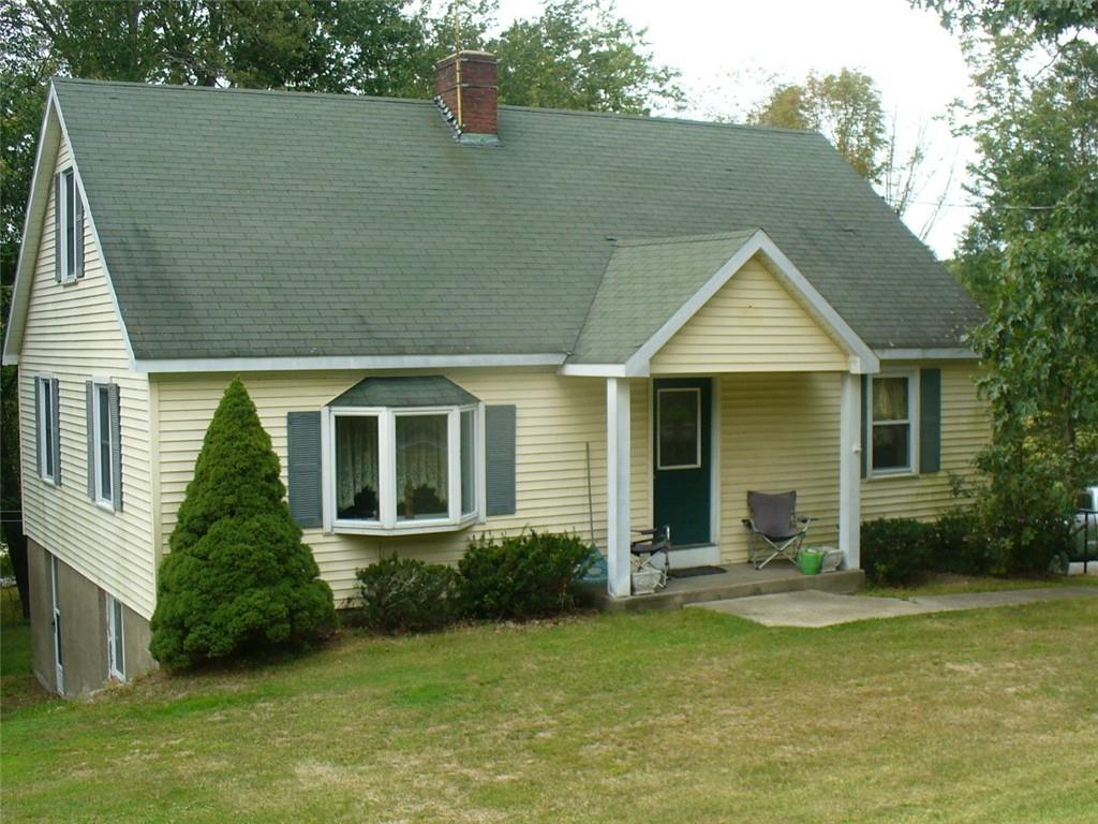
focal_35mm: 43
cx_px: 549
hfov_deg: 43.9
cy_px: 412
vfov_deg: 33.6
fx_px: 1364
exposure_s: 1/160
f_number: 2.8
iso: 80
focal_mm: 6.1
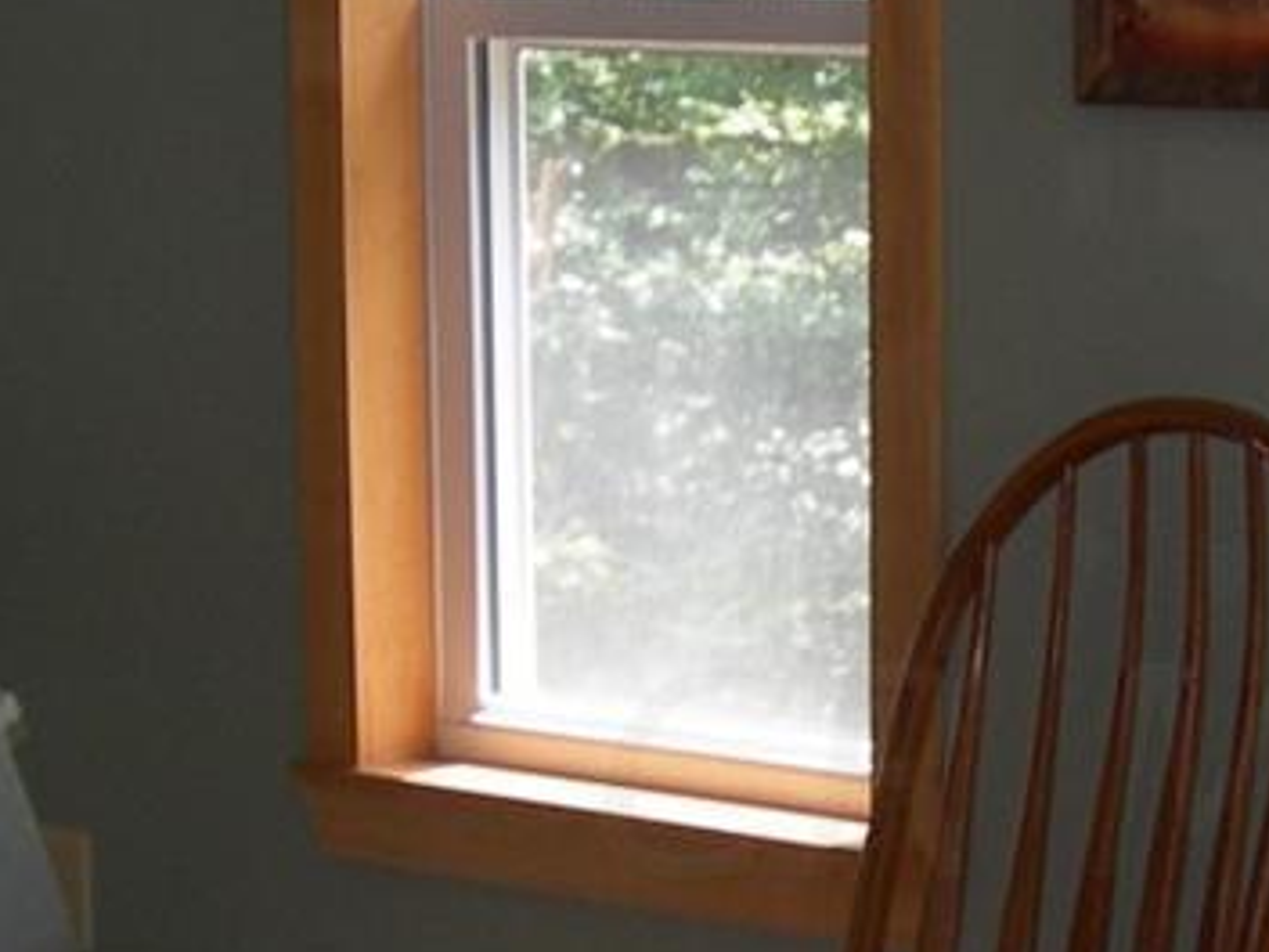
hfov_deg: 12.1
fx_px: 5939
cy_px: 772
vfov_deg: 9.1
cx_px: 1136
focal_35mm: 162
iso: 50
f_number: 2.8
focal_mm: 7.8
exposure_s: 1/30
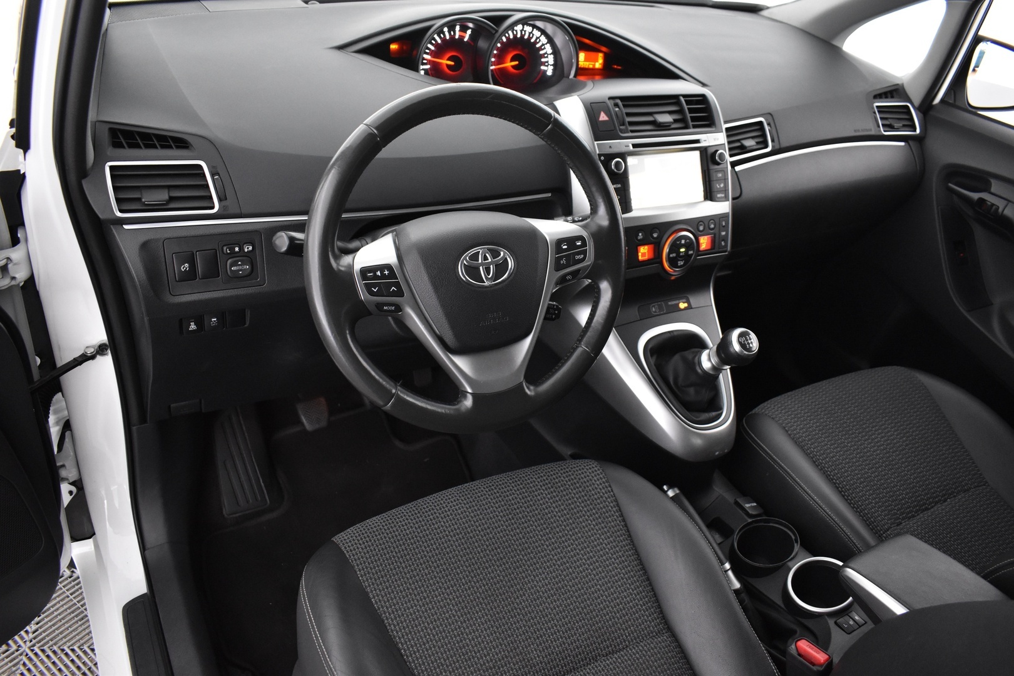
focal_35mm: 27
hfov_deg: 67.4
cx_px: 507
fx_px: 760
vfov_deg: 47.9
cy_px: 338
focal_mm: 18
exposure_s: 1/30
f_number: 3.5
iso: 2200
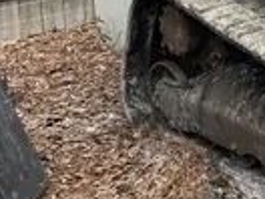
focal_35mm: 108
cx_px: 379
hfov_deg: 16.8
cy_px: -47
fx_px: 827
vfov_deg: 13.3
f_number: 1.6
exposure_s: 1/251
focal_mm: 4.2
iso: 40
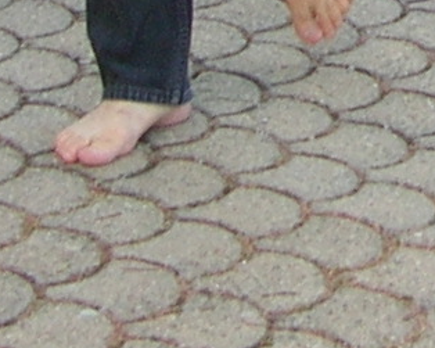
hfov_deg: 7.5
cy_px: -682
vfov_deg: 5.8
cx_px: 770
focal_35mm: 249
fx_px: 3205
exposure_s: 1/66.4
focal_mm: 5.8
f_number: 2.8
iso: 50
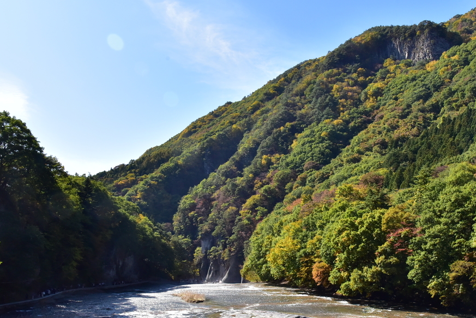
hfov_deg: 56.7
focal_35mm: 33
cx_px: 286
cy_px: 207
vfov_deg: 39.6
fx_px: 437
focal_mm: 24
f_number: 11
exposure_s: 1/60
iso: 1250
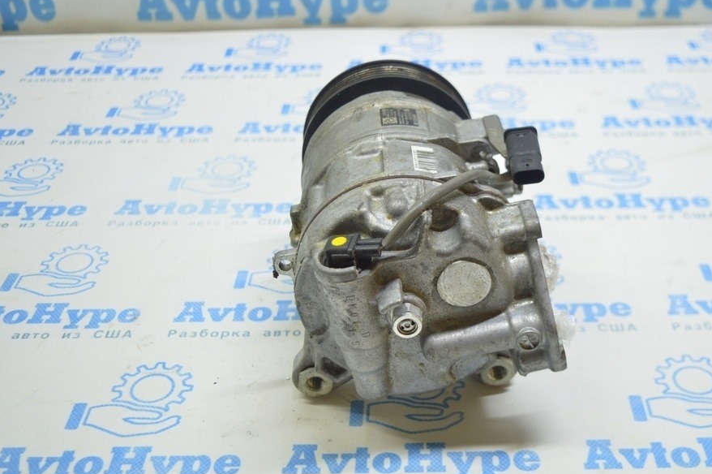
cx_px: 414
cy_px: 254
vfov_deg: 27.5
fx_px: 968
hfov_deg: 40.3
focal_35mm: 49
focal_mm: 28
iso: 400
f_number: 4.2
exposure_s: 1/40
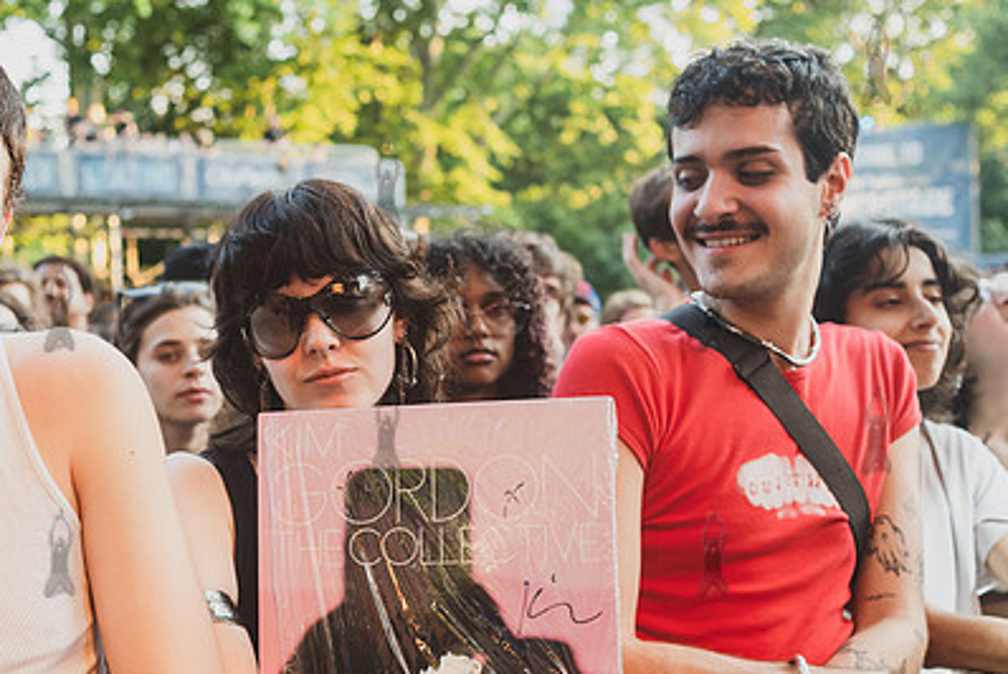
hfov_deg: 38.6
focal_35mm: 51
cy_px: 429
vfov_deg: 26.4
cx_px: 385
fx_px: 1429
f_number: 3.5
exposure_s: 1/250
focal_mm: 35
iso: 1000
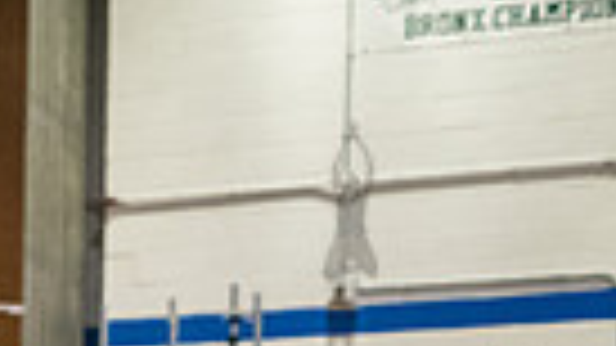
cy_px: 851
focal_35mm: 161
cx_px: -549
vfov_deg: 7.1
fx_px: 2629
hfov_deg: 12.1
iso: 8000
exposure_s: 1/400
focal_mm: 35
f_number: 4
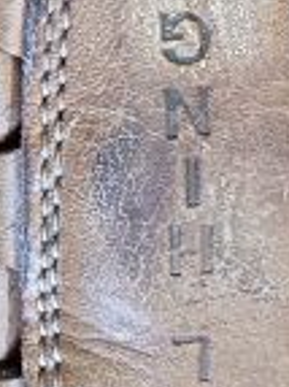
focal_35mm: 140
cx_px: -100
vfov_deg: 13.7
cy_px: -68
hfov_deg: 10.3
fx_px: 1561
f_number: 1.8
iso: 400
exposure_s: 1/25
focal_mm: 4.65
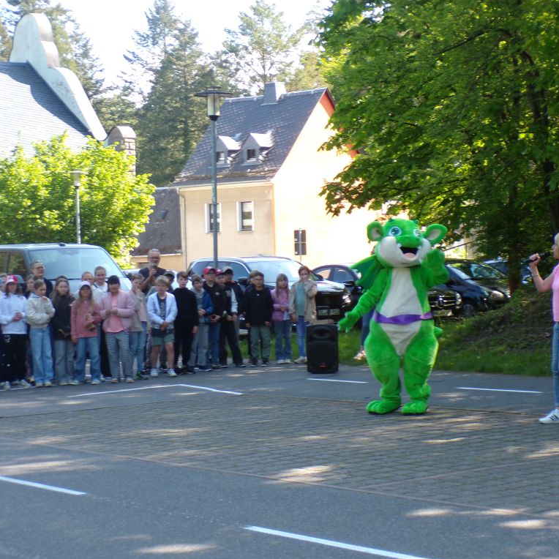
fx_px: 1407
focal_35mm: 77
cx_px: 351
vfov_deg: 22.5
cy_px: 280
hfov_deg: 22.4
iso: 102
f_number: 3.8
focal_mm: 11.6
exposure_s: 1/100
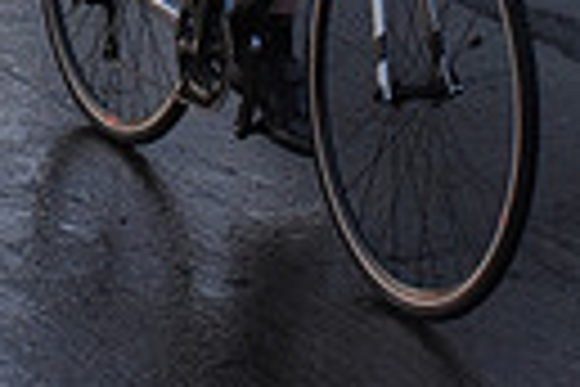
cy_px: -452
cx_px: 72
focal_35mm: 225
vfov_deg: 5.9
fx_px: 3625
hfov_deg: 9.1
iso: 2500
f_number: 3.2
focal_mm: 50
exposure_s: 1/400
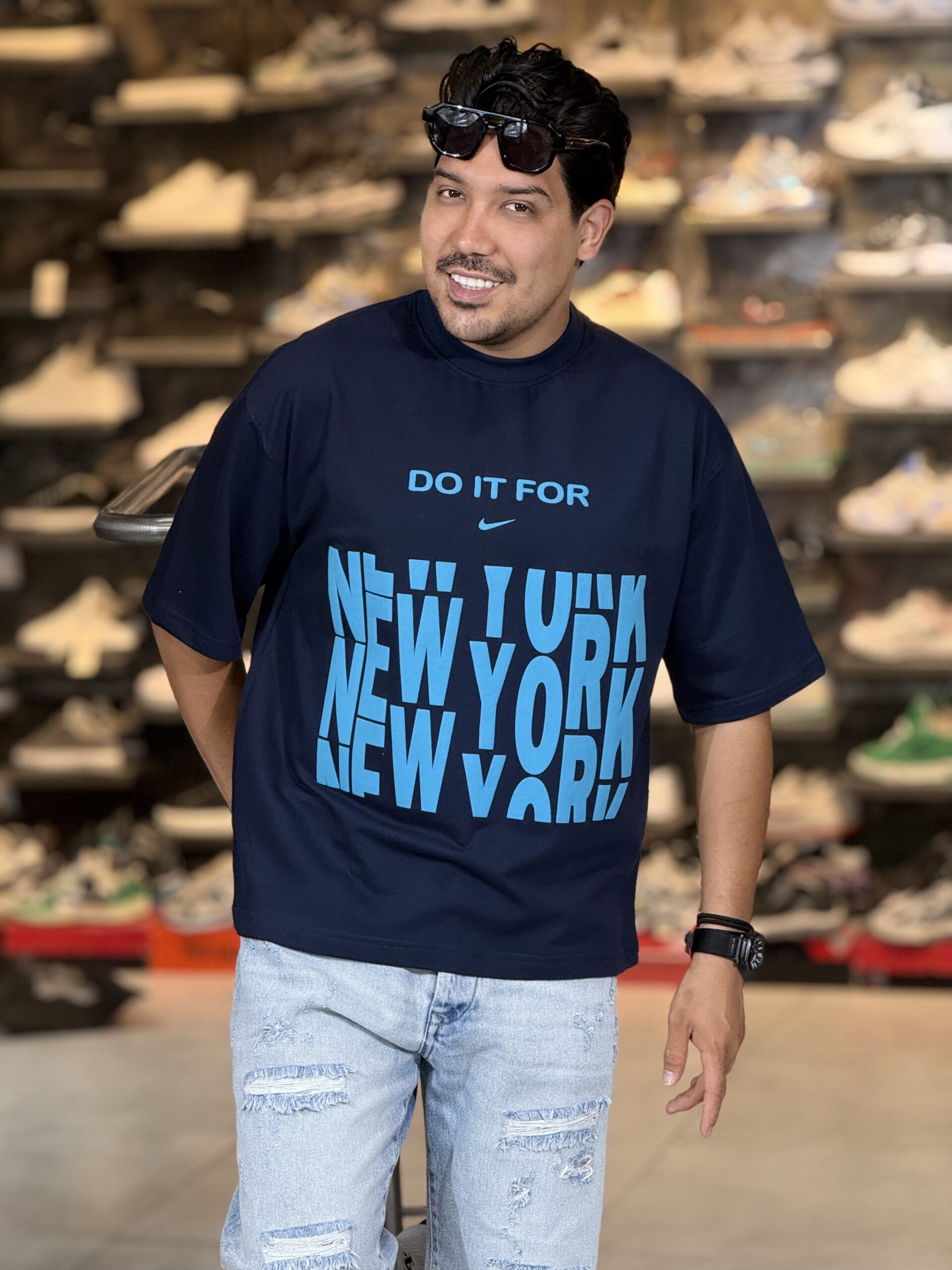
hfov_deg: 12.3
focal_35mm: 120
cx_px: 476
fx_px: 4400
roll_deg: +1.2
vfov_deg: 16.4
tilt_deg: -6.4
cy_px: 635
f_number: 2.8
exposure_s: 1/100
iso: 200
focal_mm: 15.66
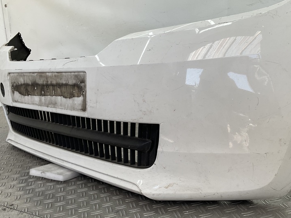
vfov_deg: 35.1
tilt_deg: -14.9
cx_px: 172
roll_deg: +4.2
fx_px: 345
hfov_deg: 45.6
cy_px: 115
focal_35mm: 41
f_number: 1.8
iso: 16
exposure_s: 1/163
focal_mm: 3
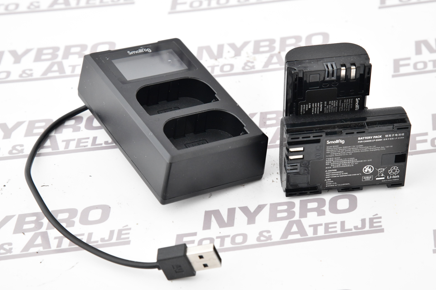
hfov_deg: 17.3
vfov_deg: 11.6
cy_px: 146
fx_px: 1429
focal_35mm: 118
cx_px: 233
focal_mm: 110
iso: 3200
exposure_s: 1/125
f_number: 11
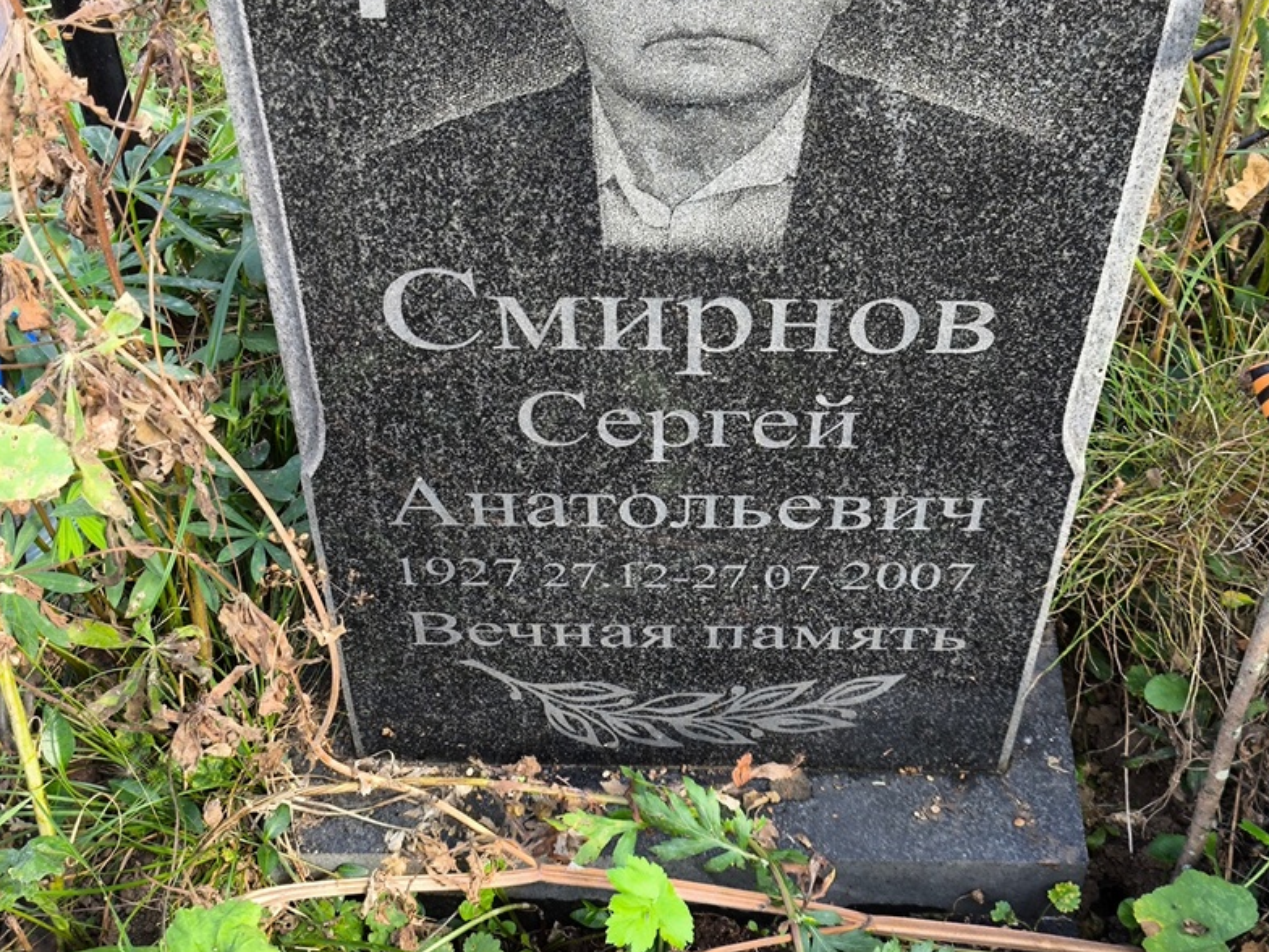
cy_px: 471
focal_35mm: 51
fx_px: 1870
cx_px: 645
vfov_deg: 28.6
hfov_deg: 37.5
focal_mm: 4.71
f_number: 1.7
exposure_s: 1/120
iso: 80
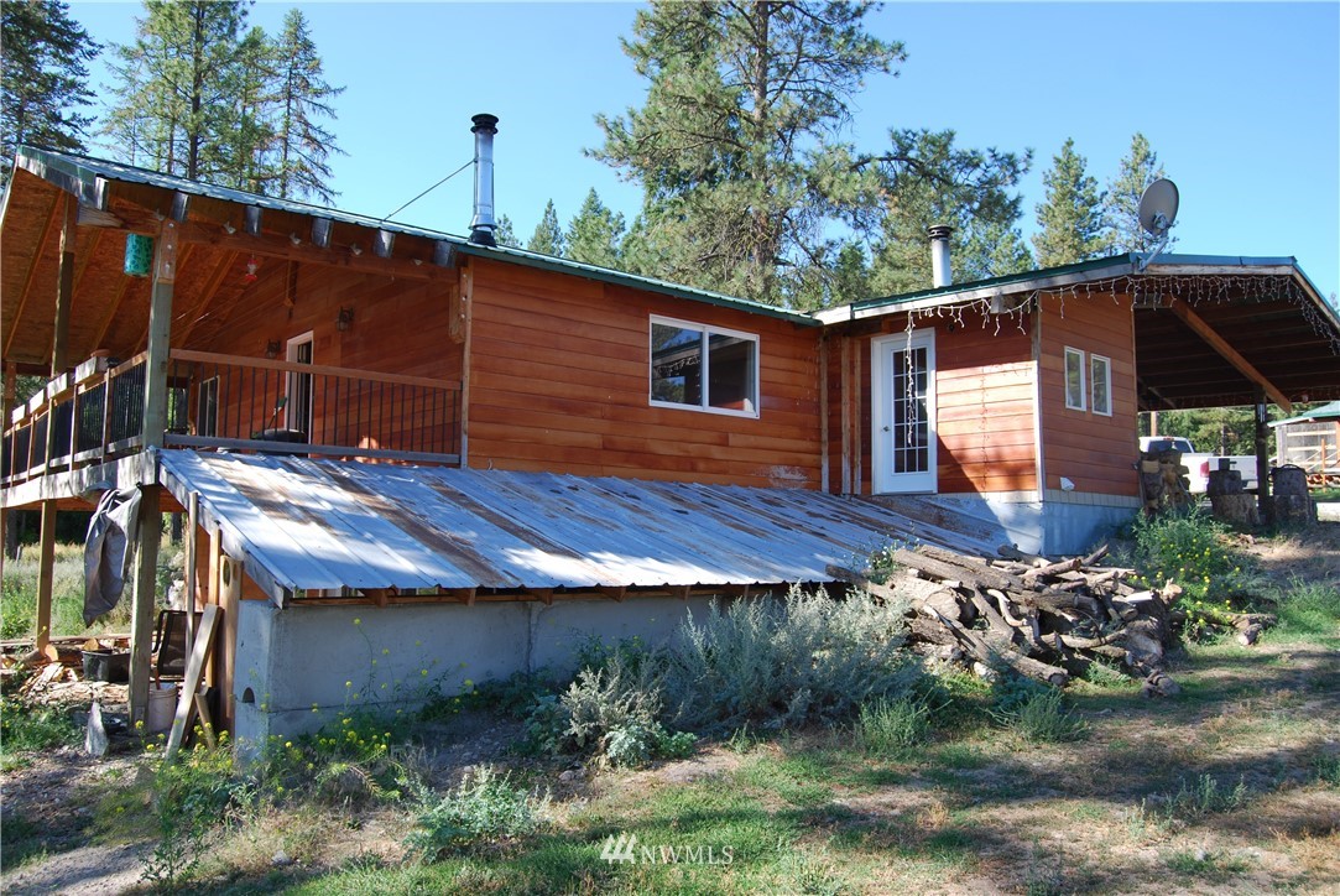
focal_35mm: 27
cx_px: 670
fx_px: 1006
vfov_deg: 48.0
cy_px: 448
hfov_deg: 67.3
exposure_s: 1/160
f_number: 6.3
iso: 100
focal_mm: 18
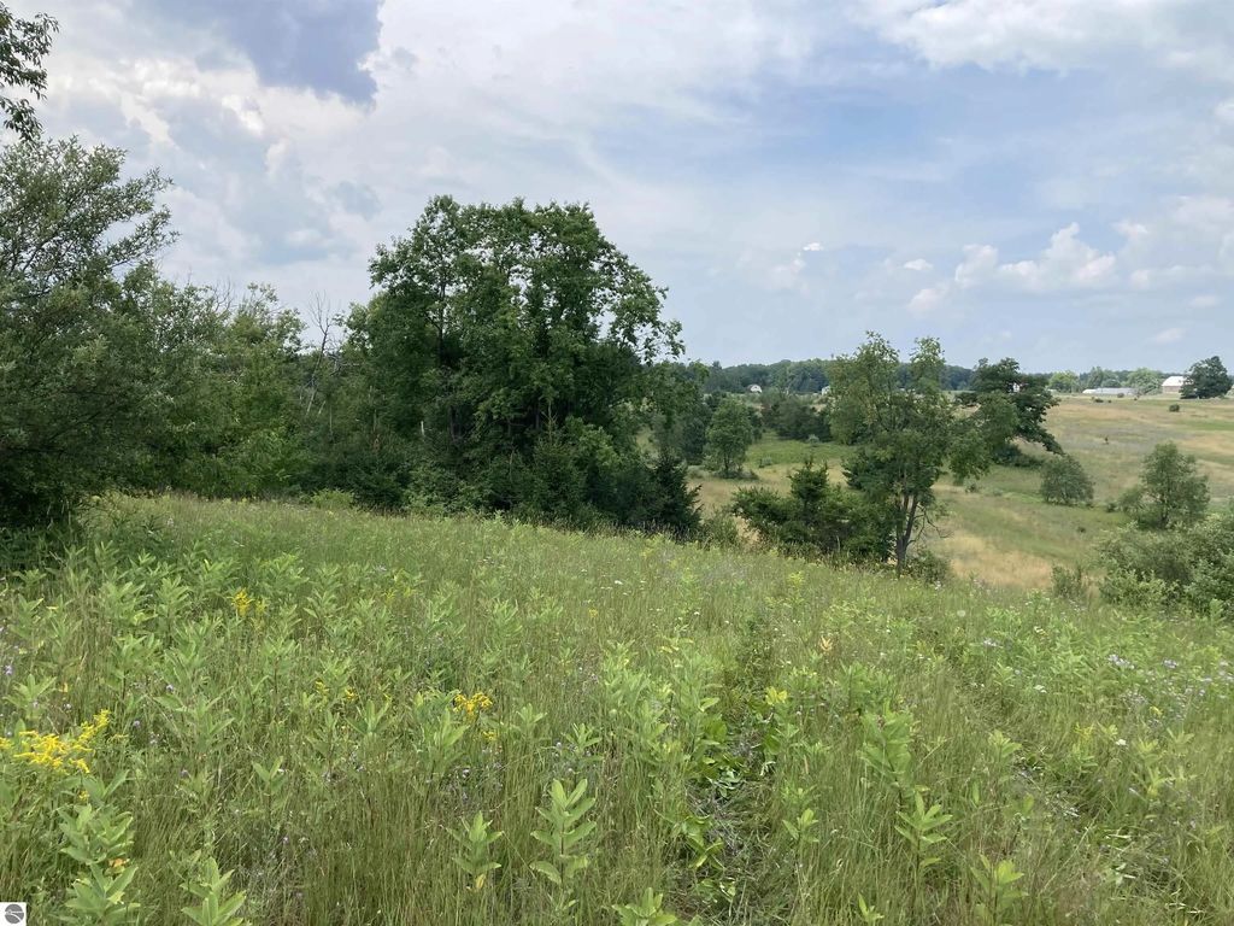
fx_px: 998
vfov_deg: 49.7
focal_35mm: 28
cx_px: 617
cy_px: 463
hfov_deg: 63.4
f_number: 1.8
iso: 20
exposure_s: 1/1473
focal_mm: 3.99
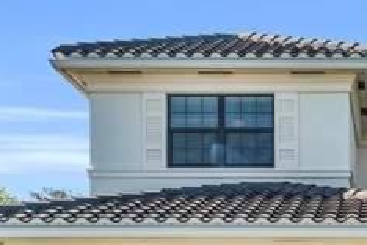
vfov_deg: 13.1
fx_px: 1009
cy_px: 366
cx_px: 398
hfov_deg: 19.8
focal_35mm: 99
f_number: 9
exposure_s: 1/320
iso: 200
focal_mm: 29
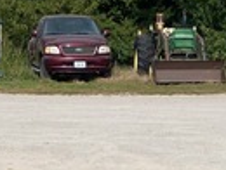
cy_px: 304
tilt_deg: -15.2
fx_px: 1047
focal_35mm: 160
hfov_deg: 12.3
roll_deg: +0.1
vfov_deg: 8.9
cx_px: 144
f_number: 1.8
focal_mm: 4.25
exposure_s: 1/3401
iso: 32
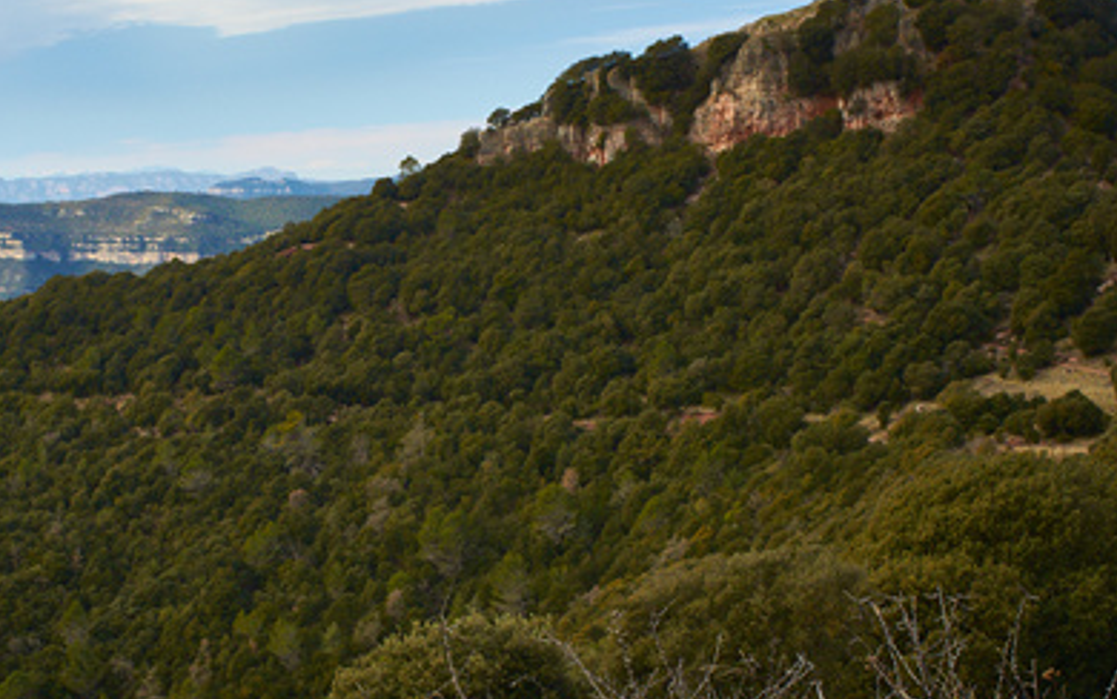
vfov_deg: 20.3
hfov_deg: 31.4
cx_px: 286
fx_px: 1949
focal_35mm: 64
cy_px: 400
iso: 200
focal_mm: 35
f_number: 11
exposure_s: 1/60
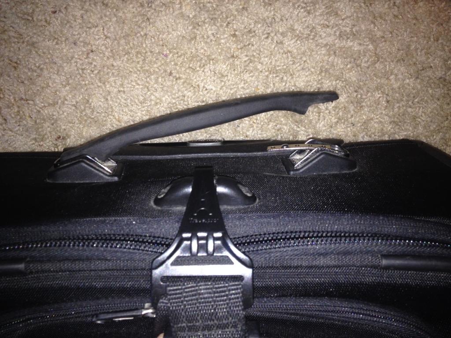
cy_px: 169
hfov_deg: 52.6
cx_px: 226
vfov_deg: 40.7
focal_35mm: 35
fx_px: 456
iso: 80
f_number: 2.4
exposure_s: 1/20
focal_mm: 4.28
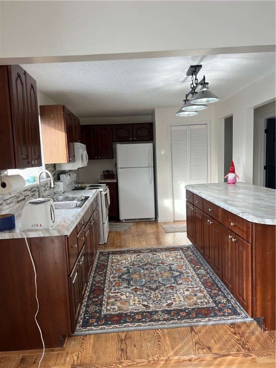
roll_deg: +3.2
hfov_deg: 53.1
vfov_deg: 67.3
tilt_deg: -6.8
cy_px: 184
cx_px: 138
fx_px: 276
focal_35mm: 26
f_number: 1.5
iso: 80
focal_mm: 5.7
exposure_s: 1/121
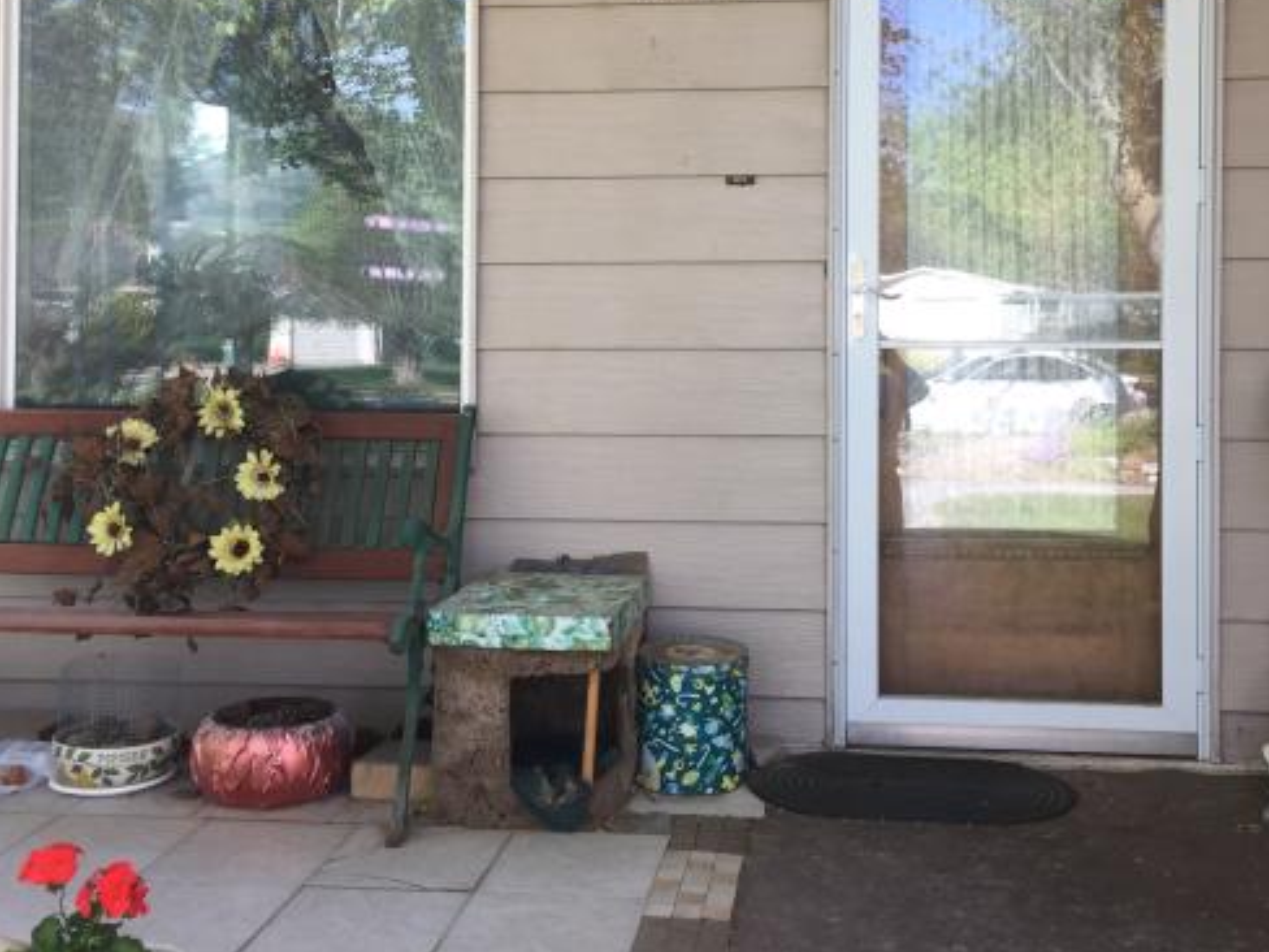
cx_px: 697
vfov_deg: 37.4
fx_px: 1393
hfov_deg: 48.9
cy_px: 336
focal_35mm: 38
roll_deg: +0.5
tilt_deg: -0.2
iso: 32
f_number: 2.2
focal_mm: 4.15
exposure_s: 1/120
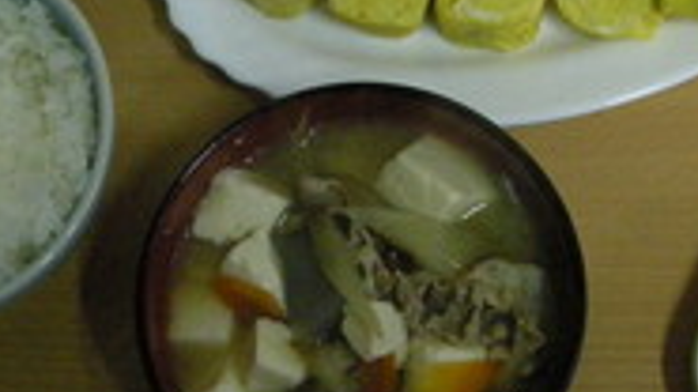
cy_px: 87
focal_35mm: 93
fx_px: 1721
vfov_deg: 13.0
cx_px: 472
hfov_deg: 22.8
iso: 400
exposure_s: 1/30.4
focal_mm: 5.7
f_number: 2.8
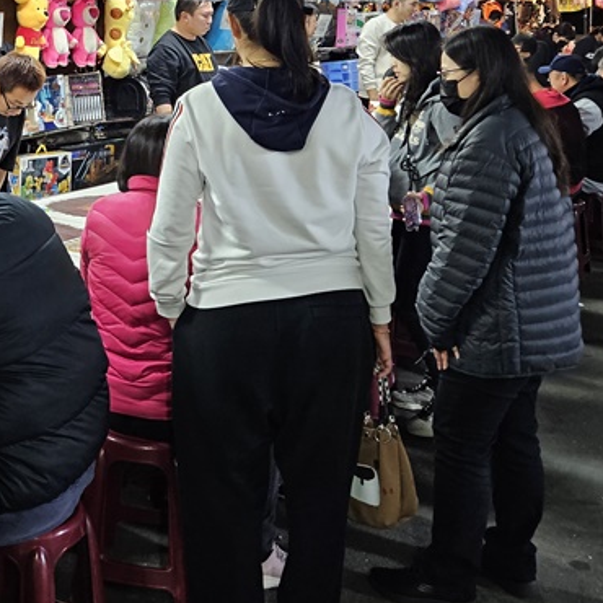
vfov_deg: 29.4
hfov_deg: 28.9
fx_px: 1084
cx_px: -13
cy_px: 29
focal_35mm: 55
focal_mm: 5.4
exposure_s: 1/120
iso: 200
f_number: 1.8
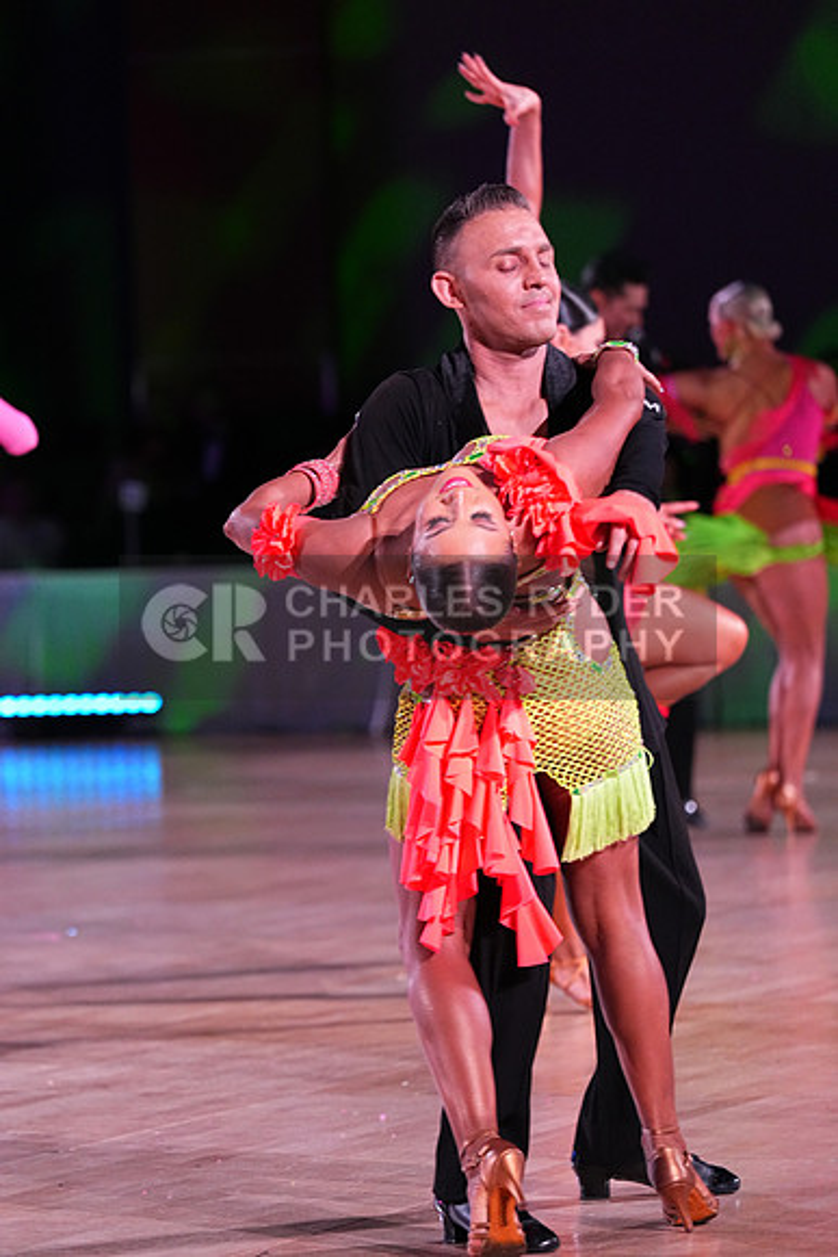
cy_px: 628
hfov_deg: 7.3
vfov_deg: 10.9
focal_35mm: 189
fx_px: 6595
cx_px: 419
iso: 4000
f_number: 4.5
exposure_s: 1/320
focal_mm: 189
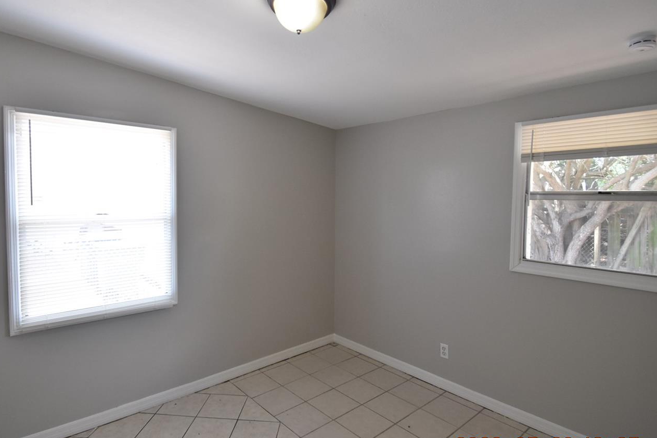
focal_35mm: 19
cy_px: 211
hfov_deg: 86.7
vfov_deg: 64.5
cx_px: 302
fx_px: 347
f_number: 3.5
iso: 800
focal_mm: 10
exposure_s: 1/180
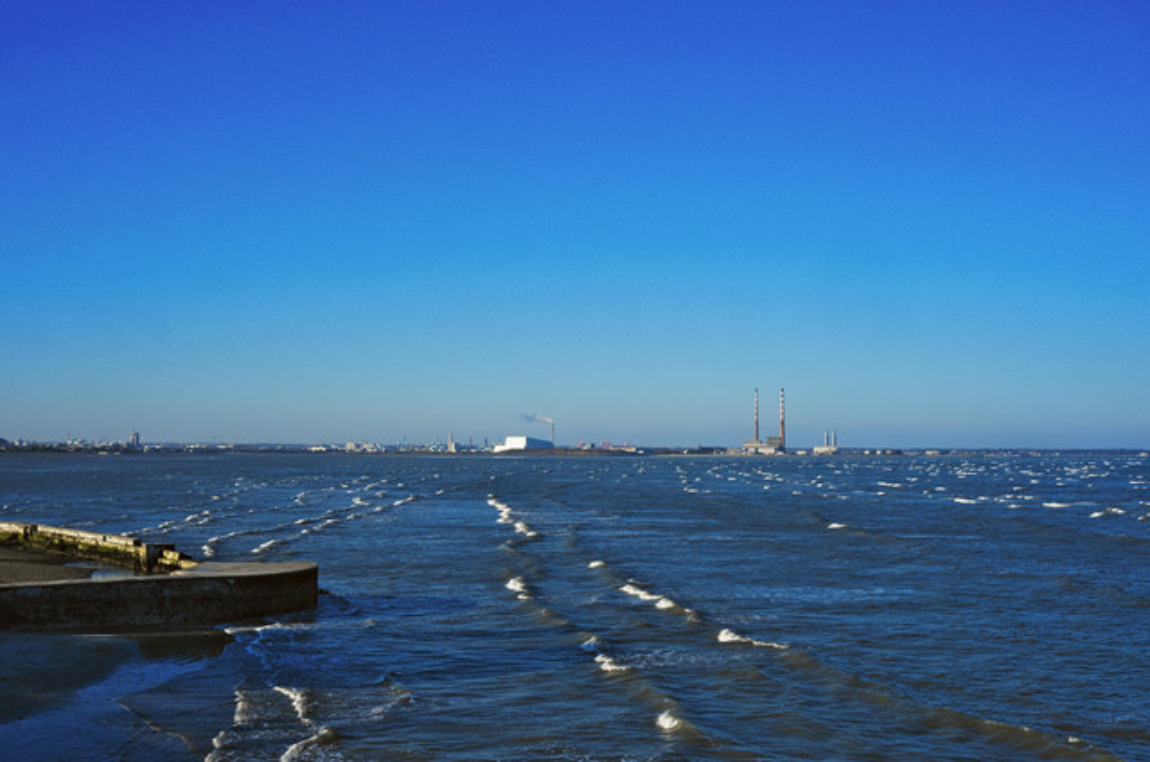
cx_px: 575
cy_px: 381
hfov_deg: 47.5
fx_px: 1307
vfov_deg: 32.5
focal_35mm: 41
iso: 200
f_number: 8
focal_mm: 27
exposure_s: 1/680
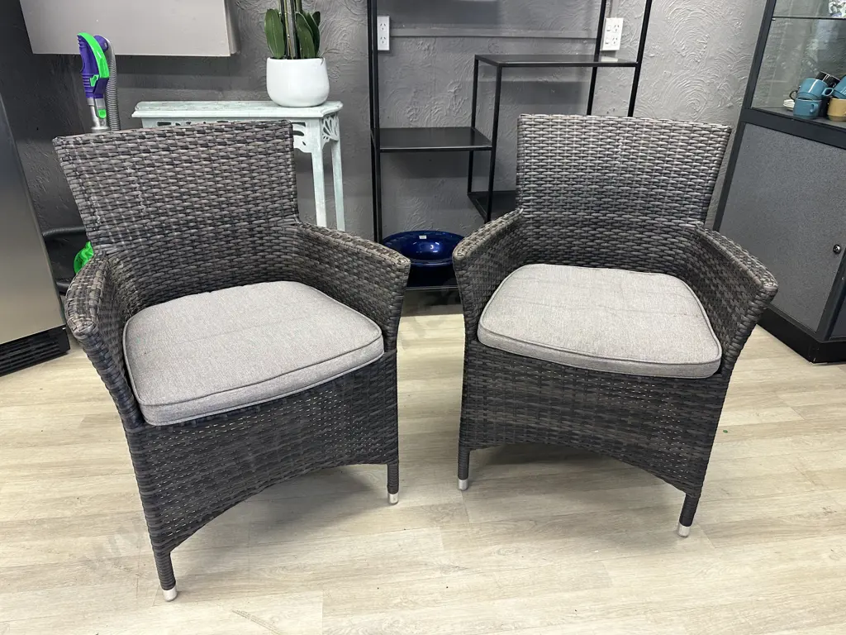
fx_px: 587
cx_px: 423
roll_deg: -0.2
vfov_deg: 56.8
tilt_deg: -27.3
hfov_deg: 71.6
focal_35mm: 24
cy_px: 318
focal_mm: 6.86
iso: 160
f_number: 1.78
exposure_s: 1/50
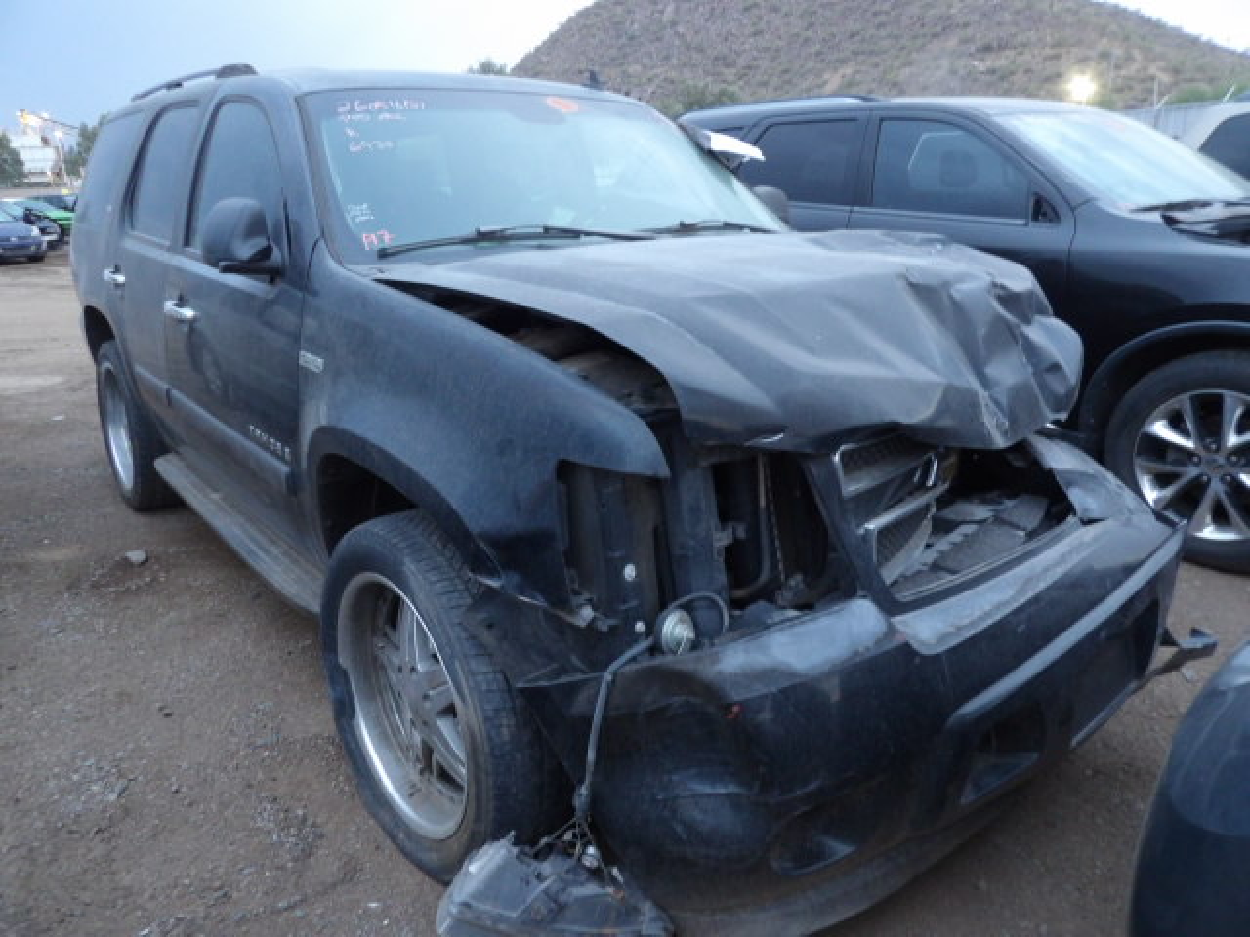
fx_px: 867
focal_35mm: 24
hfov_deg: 71.6
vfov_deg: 56.8
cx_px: 625
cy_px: 468
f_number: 3.2
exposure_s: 1/17
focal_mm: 4.3
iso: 371
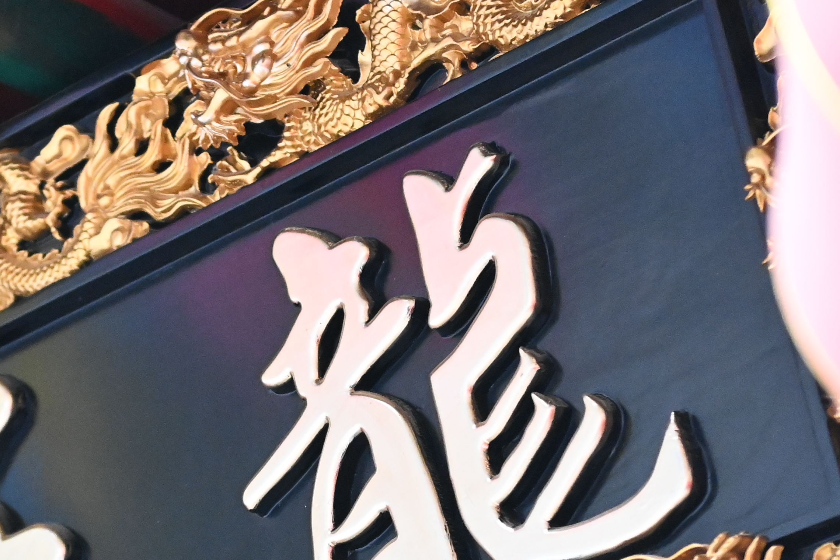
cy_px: 511
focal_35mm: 171
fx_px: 3990
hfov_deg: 11.9
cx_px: 105
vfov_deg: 8.0
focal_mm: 70
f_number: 2.8
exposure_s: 1/2000
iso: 12800
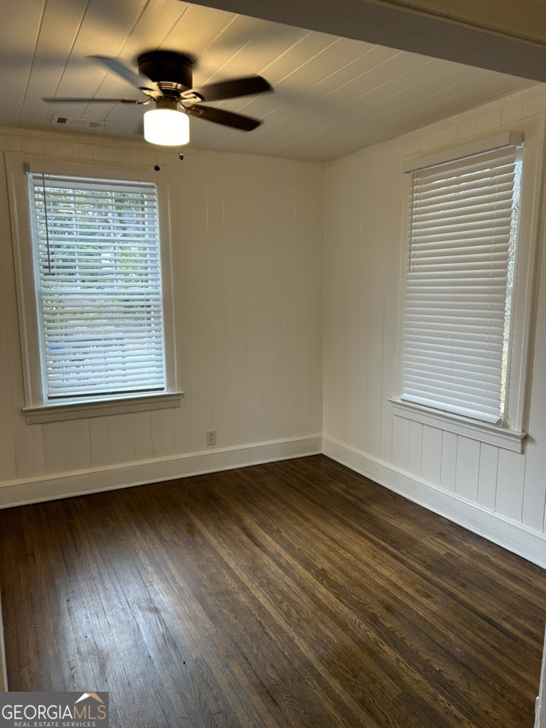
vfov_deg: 67.3
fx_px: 547
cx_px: 273
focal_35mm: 26
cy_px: 364
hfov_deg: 53.1
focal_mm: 5.7
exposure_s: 1/60
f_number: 1.5
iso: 80
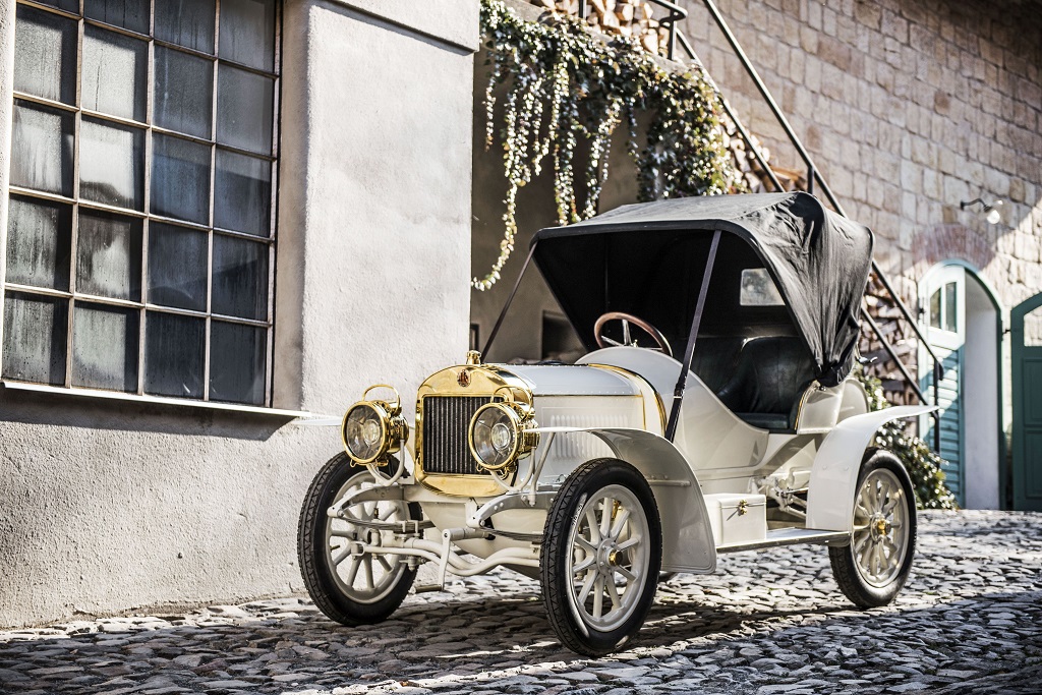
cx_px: 521
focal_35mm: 60
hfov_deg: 33.4
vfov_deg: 22.6
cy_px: 348
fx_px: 1737
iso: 200
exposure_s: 1/320
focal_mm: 60
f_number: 2.8
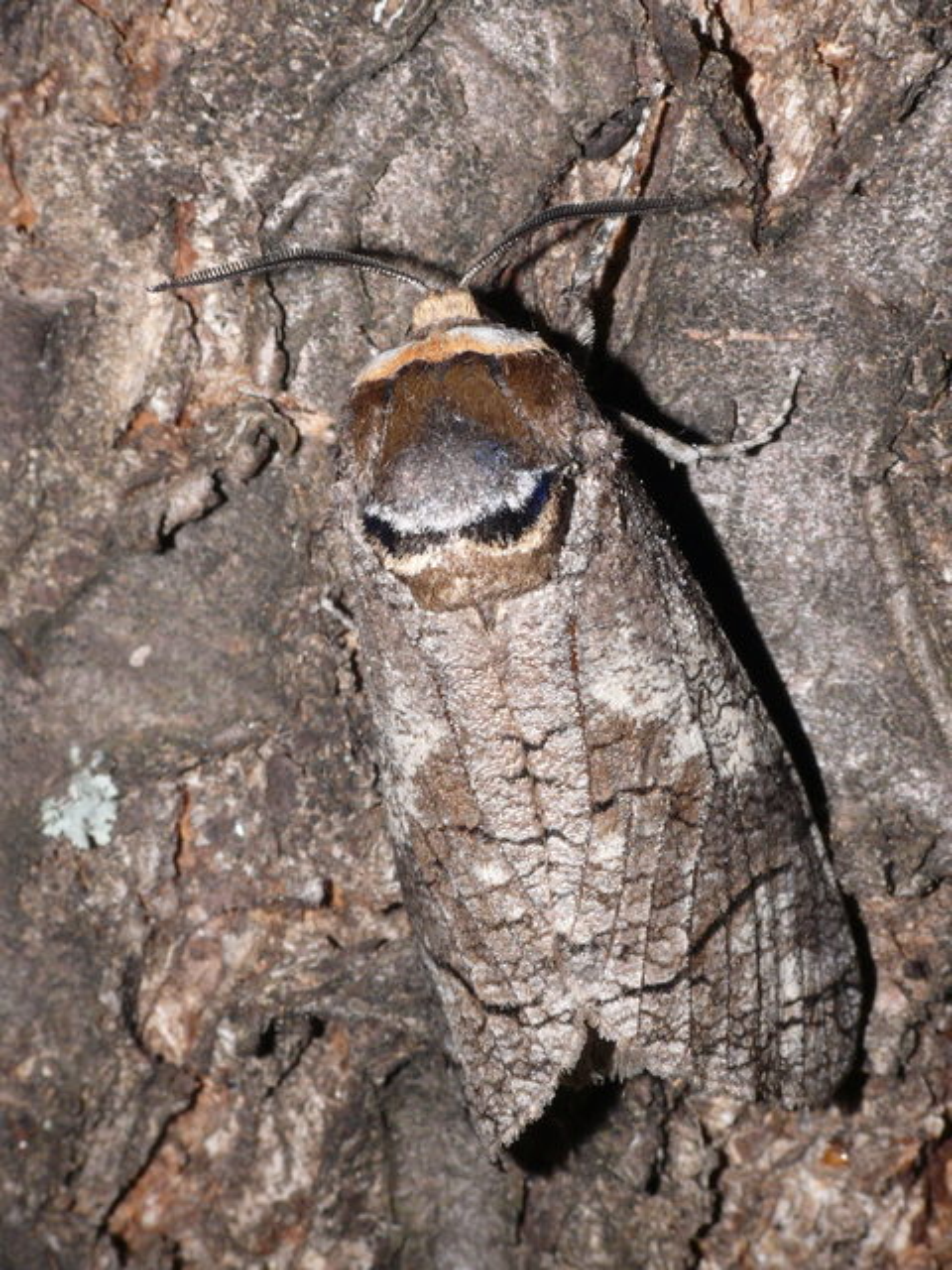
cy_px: 635
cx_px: 476
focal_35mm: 139
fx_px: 5097
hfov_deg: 10.7
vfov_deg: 14.2
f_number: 11
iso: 200
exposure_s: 1/640
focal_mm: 29.4
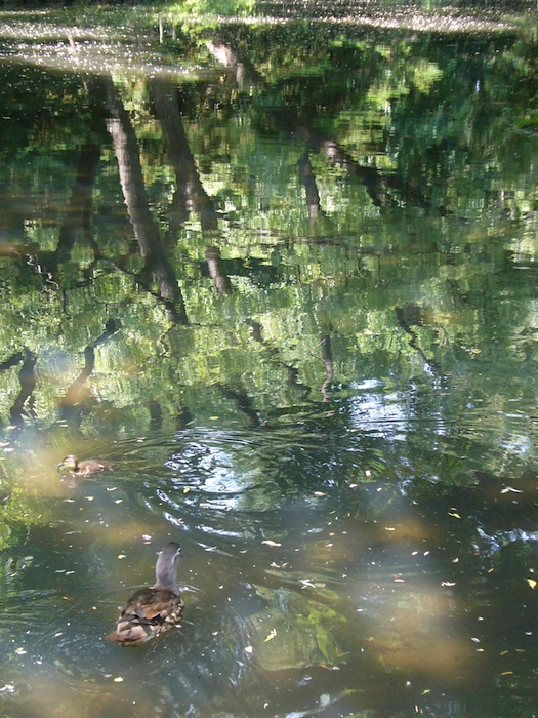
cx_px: 269
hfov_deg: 21.9
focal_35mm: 67
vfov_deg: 29.0
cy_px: 359
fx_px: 1388
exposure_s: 1/80
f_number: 3.6
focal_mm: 8.1
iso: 200
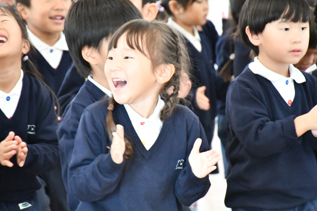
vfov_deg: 4.5
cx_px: 148
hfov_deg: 6.8
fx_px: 2668
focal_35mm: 303
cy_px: 95
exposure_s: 1/250
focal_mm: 140
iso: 7200
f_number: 5.6
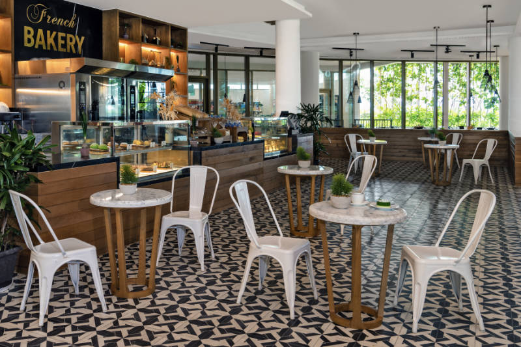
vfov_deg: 42.3
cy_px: 174
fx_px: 449
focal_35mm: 31
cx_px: 260
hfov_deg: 60.3
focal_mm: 31
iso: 64
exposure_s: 2
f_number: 11
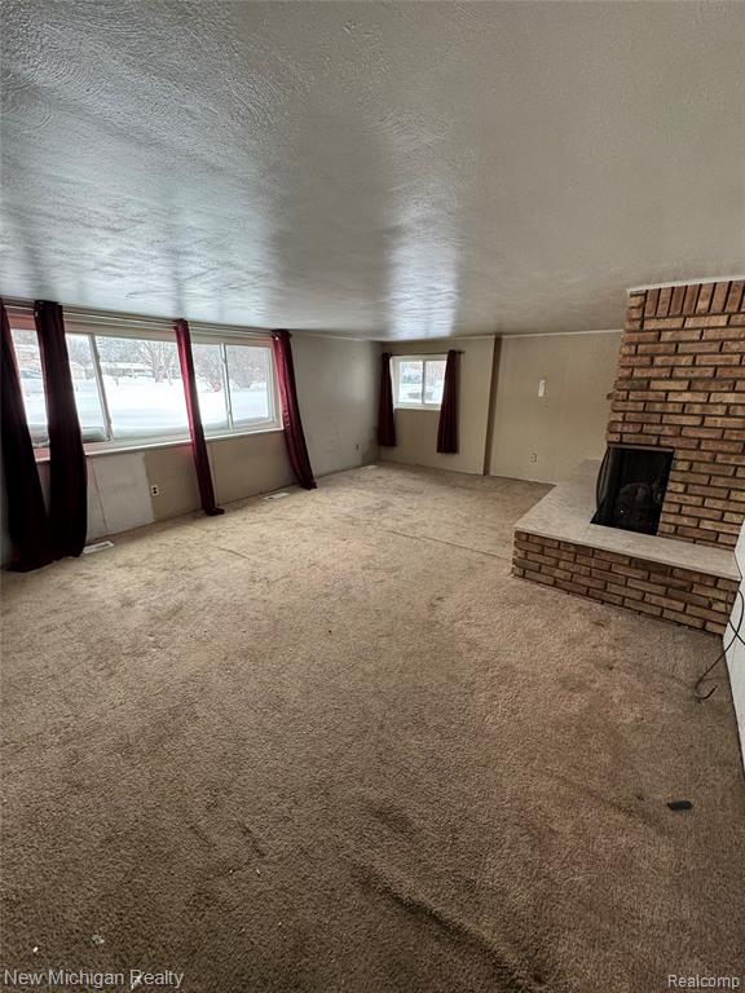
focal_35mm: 14
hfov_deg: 85.7
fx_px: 402
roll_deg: +1.5
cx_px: 372
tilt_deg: -14.2
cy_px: 496
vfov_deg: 102.1
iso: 160
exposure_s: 1/99
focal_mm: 2.22
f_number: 2.2
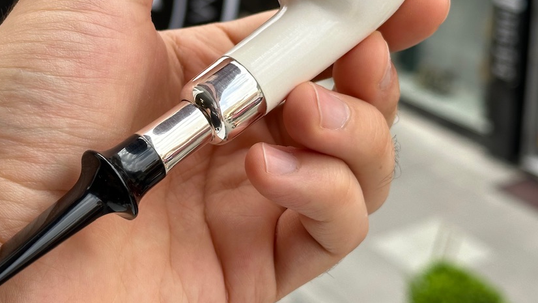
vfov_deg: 14.9
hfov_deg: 26.1
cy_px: 85
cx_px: 183
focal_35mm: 81
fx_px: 1156
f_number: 1.78
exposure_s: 1/919
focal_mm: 6.86
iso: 64
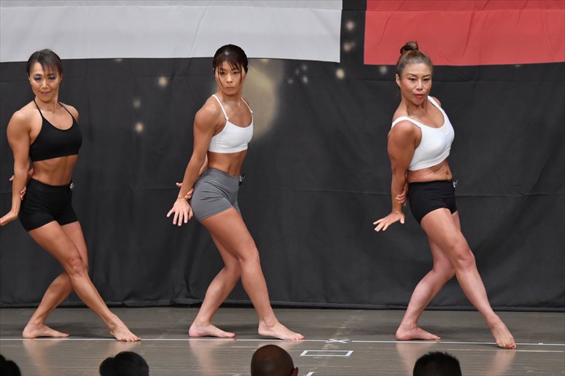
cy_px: 188
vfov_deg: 5.7
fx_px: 3765
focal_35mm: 240
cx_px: 282
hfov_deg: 8.6
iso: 4000
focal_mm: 160
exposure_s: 1/400
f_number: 5.6
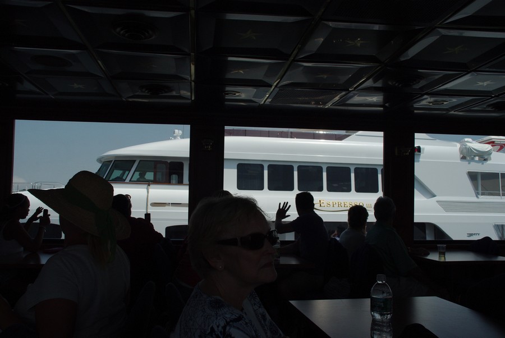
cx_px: 252
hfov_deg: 60.2
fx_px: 435
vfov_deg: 42.4
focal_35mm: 31
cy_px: 169
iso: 400
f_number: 8
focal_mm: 21
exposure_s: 1/750
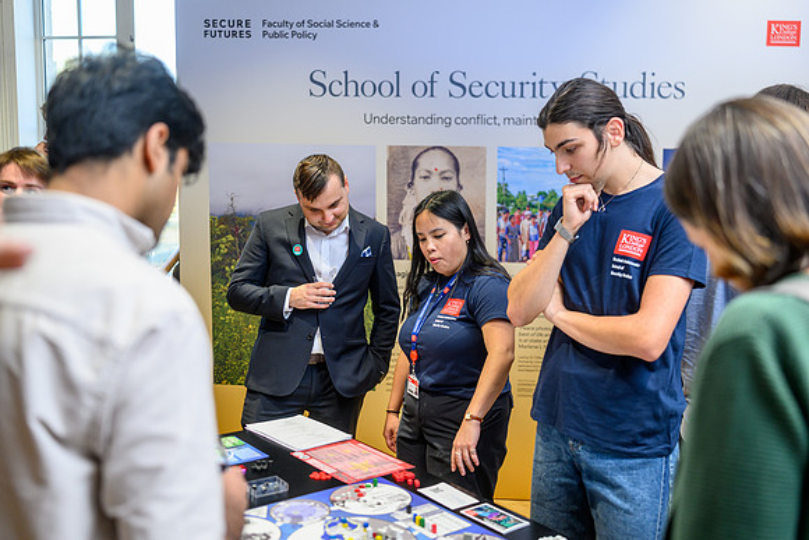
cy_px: 270
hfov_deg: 53.5
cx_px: 404
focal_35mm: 36
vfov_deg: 37.2
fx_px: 803
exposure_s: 1/200
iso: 500
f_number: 2
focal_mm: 35
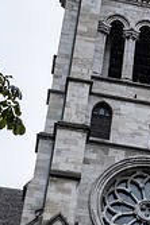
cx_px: 166
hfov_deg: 12.4
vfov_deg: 18.9
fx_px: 676
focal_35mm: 108
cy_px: 152
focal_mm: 26.6
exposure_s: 1/420
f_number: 5
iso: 320
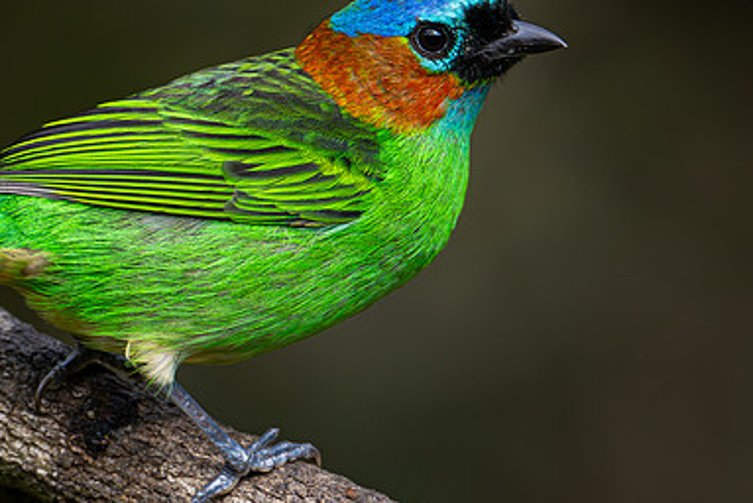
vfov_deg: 0.8
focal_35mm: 1643
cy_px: 344
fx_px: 34391
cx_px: 522
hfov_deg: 1.3
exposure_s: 1/1000
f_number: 6.3
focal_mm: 560
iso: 2000
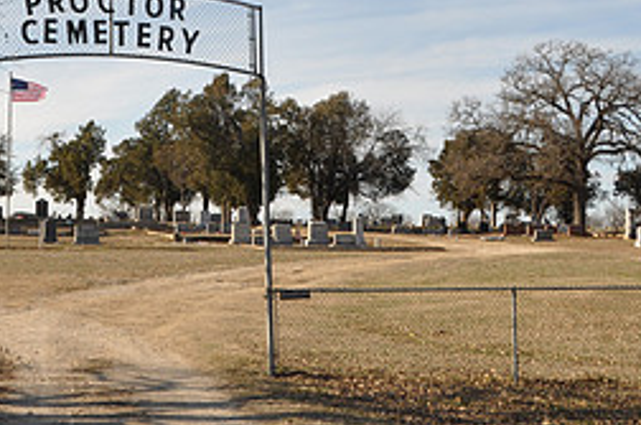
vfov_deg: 16.2
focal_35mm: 83
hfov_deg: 24.1
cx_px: 125
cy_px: 39
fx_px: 1475
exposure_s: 1/125
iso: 200
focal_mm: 24
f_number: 11
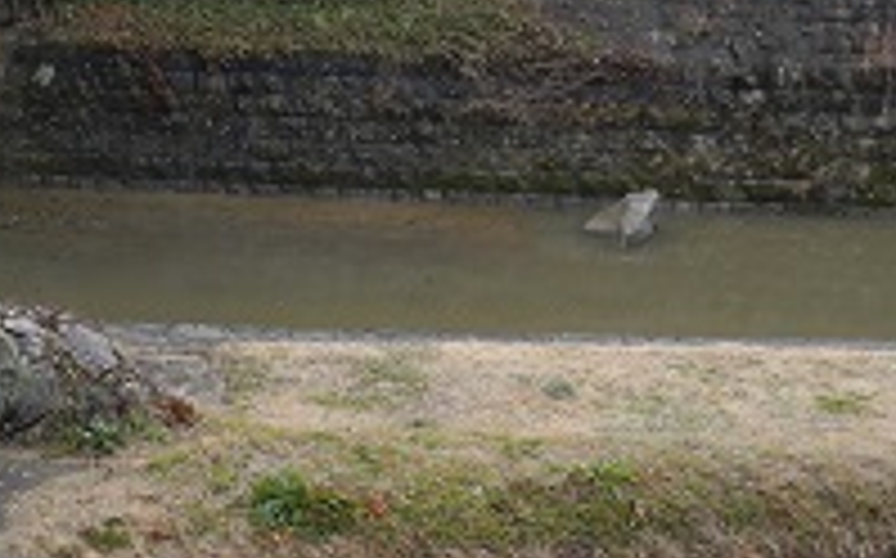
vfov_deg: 15.6
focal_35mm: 82
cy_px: 4
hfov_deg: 23.9
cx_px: -54
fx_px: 2001
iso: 100
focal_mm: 6
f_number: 2.8
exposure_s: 1/397
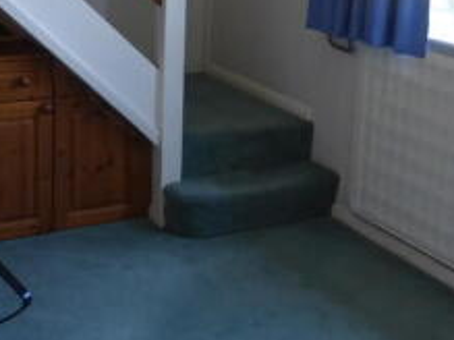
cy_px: 13
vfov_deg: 22.2
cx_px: 206
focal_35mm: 64
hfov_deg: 30.3
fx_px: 839
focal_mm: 4.3
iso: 320
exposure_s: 1/60
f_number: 3.3
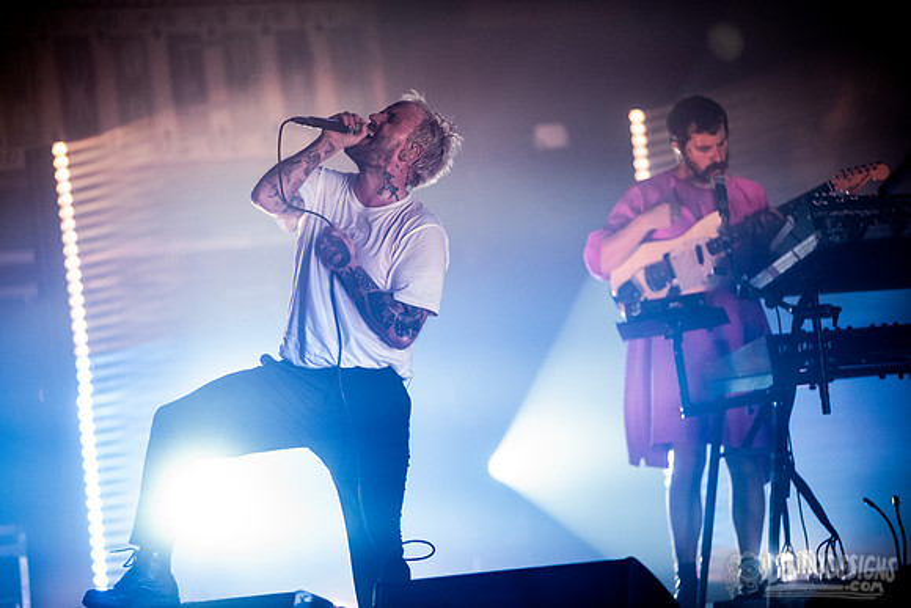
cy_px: 280
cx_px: 462
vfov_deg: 8.0
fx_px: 4374
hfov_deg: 11.9
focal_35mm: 173
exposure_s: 1/500
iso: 2500
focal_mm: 160
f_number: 3.2
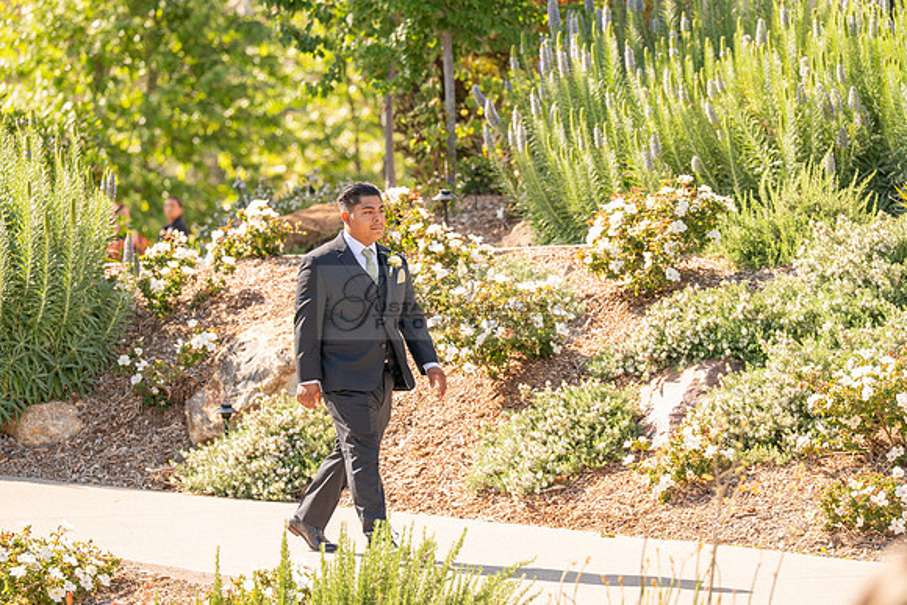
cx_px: 454
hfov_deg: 10.3
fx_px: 5040
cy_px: 302
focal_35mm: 200
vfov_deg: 6.9
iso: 200
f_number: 4.5
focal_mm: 200
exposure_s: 1/800
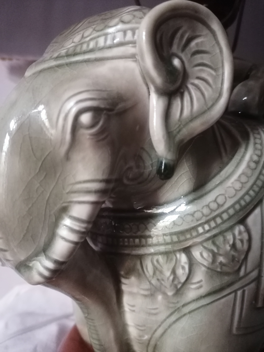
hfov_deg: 51.4
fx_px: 275
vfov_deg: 65.3
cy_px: 176
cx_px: 132
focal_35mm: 27
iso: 2500
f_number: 1.8
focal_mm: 4.75
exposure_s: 1/15
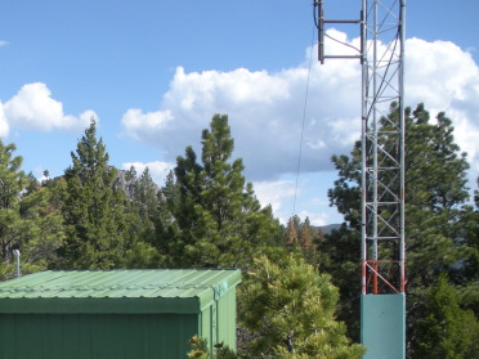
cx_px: 109
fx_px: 858
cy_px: 301
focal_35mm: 62
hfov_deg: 30.6
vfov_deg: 23.2
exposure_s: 1/565
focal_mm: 6.3
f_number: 3.5
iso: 64
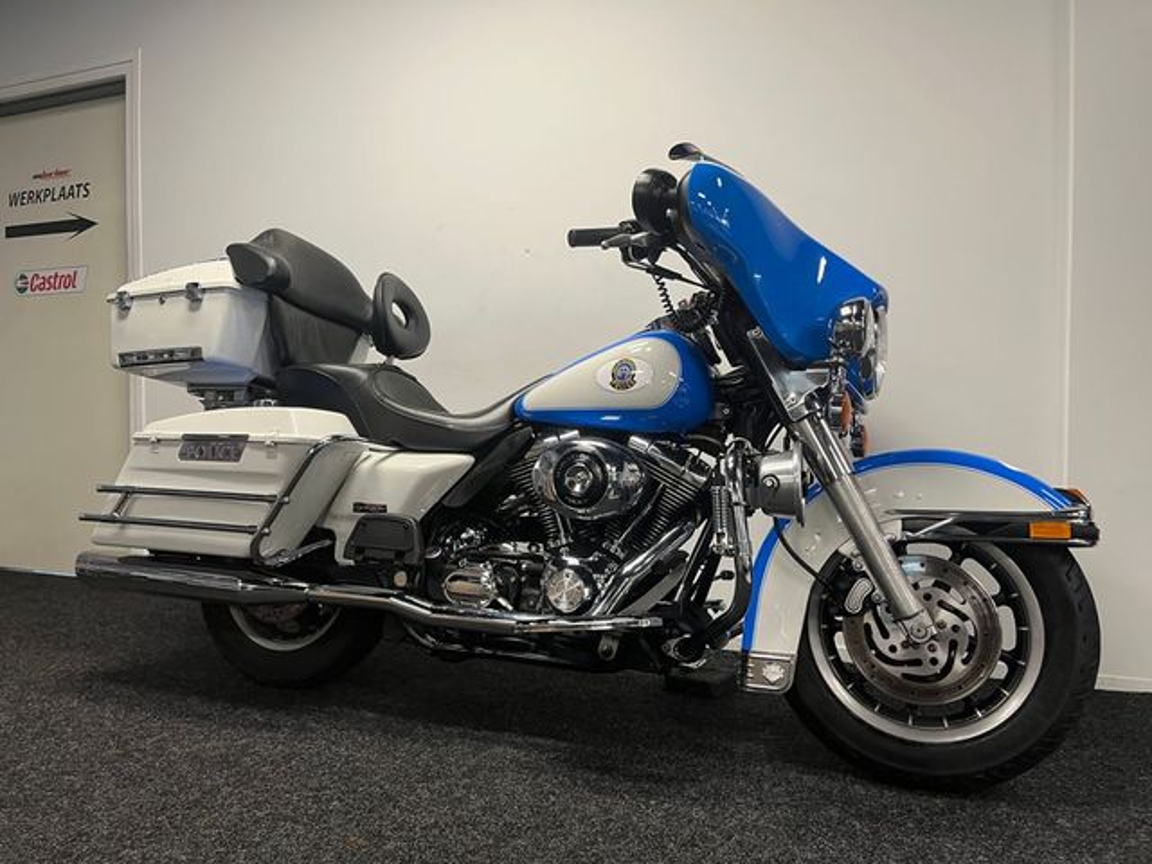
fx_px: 865
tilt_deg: -1.0
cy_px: 432
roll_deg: +0.1
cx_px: 576
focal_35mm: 26
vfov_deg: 53.1
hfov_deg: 67.3
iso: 80
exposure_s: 1/50
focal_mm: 5.1
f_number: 1.6
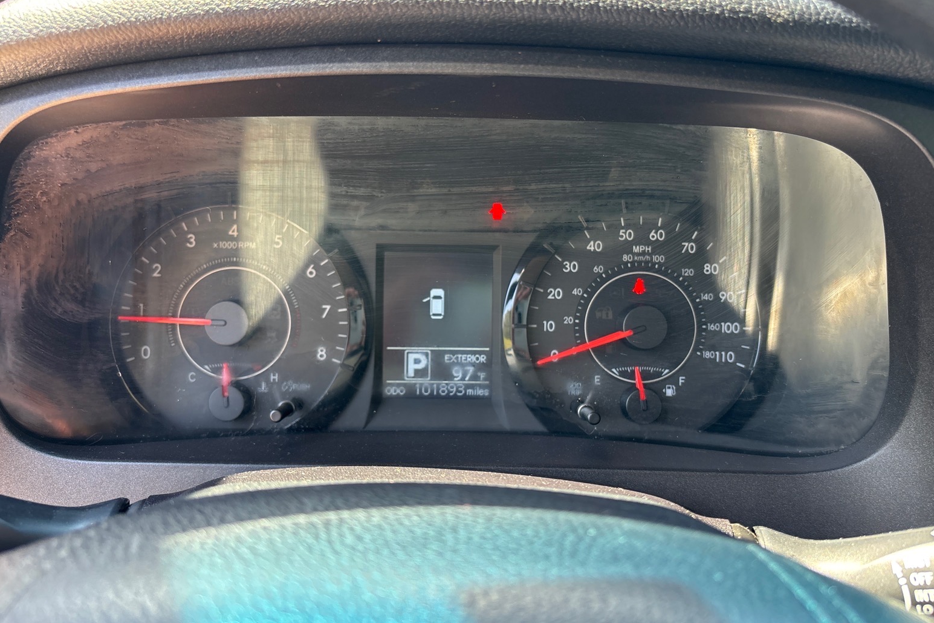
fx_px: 726
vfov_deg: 46.4
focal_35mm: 28
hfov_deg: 65.5
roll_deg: -0.1
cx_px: 454
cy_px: 299
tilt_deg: -19.8
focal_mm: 5.96
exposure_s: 1/121
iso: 125
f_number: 1.6
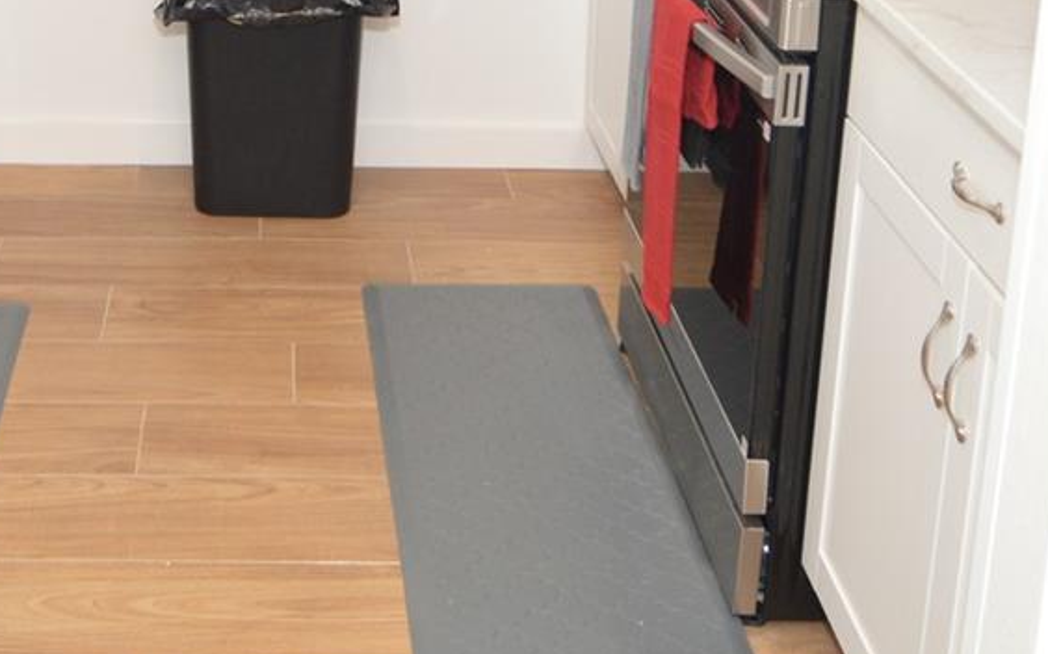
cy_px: -118
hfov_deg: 38.0
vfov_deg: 22.9
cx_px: 271
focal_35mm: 52
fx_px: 1485
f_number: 4
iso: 450
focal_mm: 12
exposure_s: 1/60
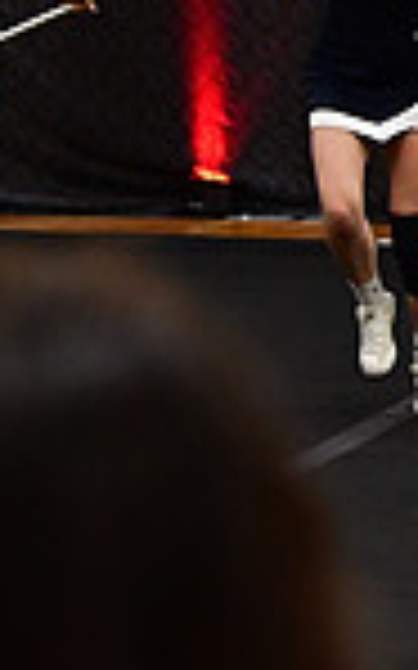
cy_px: -25
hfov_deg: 3.1
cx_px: 1290
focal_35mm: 416
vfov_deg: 5.0
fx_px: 7590
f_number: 4
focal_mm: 70
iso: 4000
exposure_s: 1/500
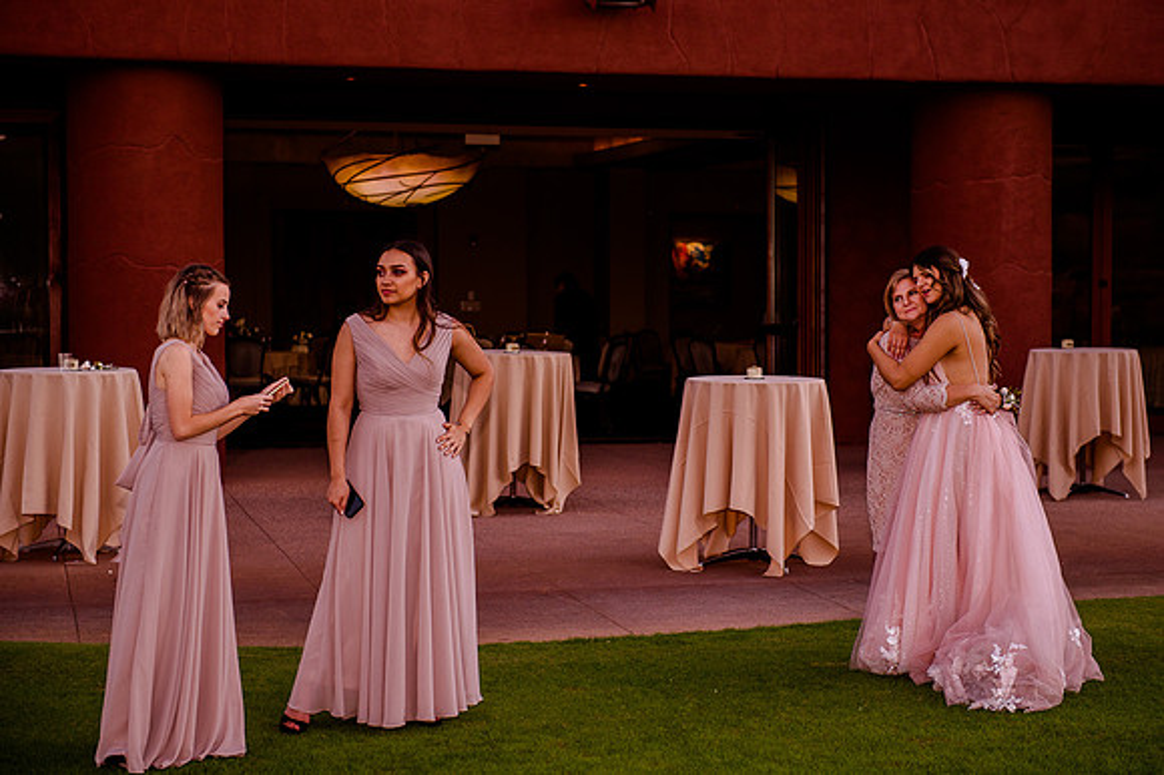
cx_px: 617
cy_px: 355
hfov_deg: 26.7
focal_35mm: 76
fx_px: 2451
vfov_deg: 18.0
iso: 640
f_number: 3.2
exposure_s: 1/320
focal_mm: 70
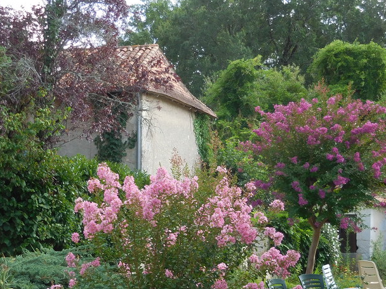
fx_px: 825
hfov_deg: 26.3
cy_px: 189
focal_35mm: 74
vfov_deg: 19.8
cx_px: 191
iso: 125
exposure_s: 1/200
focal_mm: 8.1
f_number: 4.2
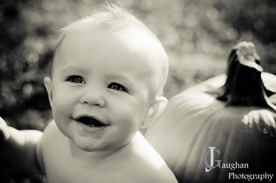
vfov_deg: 18.1
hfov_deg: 27.0
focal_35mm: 75
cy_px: 92
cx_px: 138
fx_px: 574
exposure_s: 1/8000
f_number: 2.8
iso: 640
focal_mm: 50
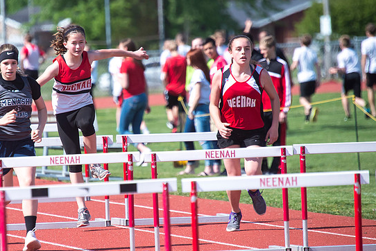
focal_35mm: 614
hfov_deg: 3.4
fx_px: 6416
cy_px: 126
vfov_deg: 2.2
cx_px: 113
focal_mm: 400
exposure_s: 1/3200
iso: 1000
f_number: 6.3
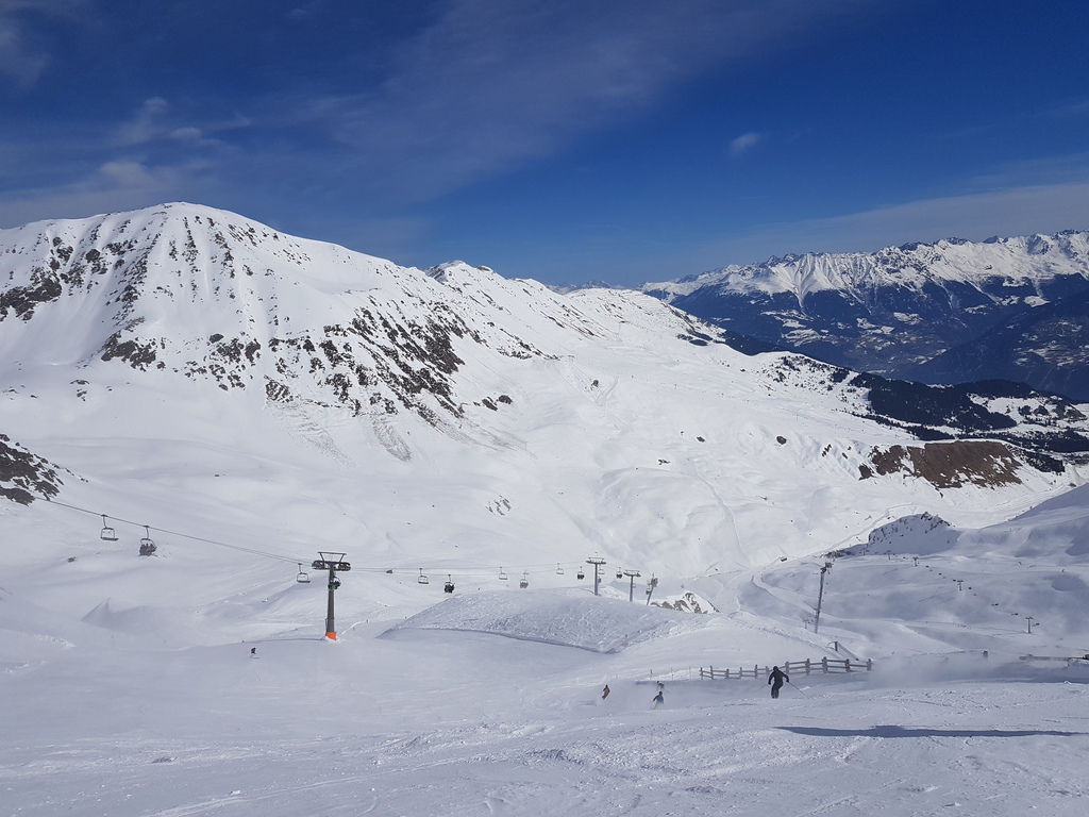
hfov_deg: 67.3
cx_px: 544
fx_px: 818
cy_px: 408
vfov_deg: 53.1
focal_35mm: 26
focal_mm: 4.2
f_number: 1.7
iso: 50
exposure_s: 1/11776
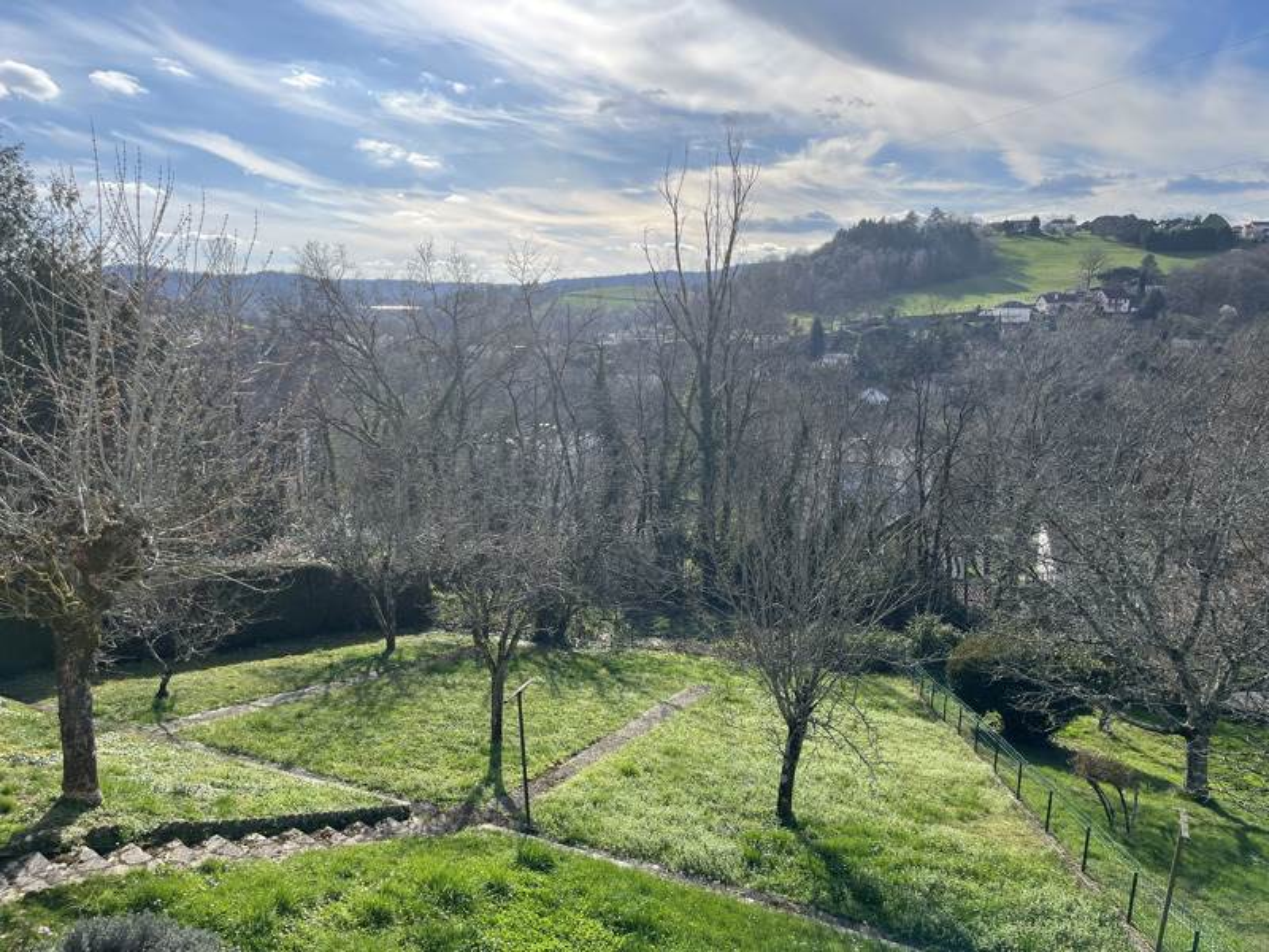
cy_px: 476
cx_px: 634
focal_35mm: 26
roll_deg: -1.0
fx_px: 953
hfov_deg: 67.3
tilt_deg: -10.3
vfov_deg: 53.1
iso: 50
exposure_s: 1/3413
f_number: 1.6
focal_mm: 5.1
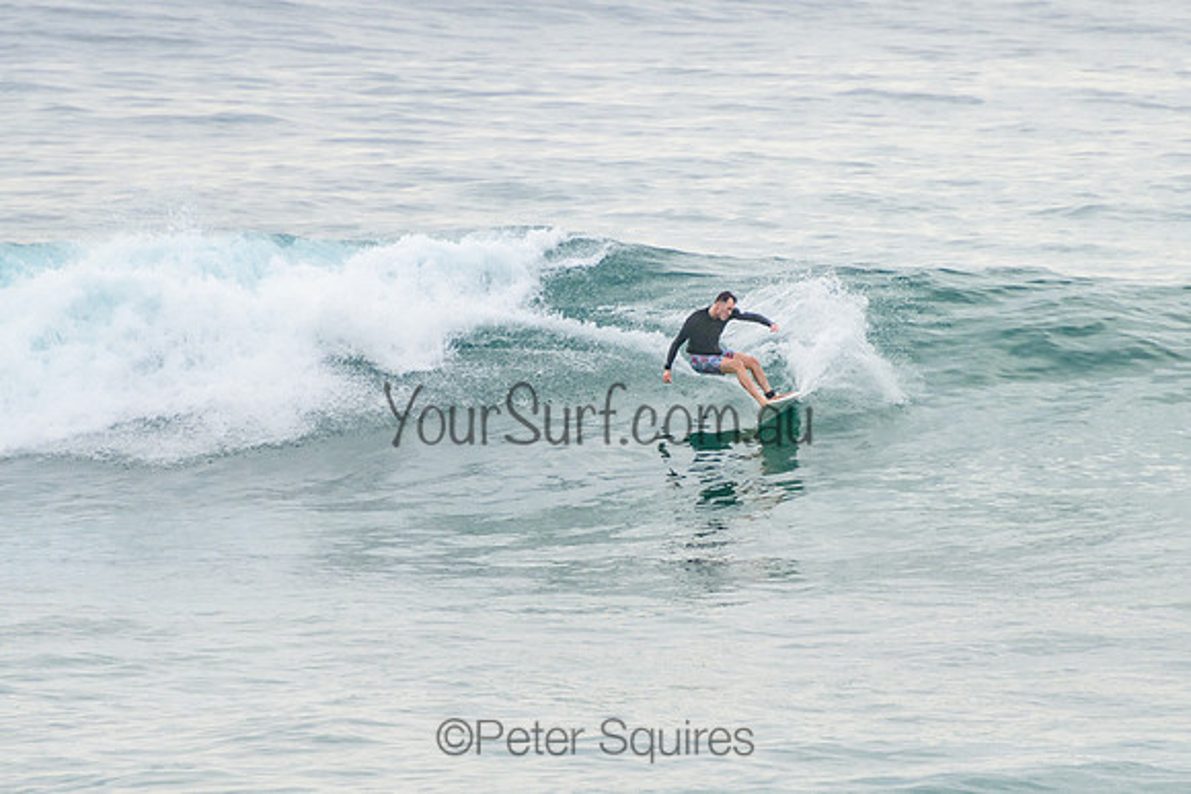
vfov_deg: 2.5
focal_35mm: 549
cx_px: 702
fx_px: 18180
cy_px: 364
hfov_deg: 3.8
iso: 500
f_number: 6.3
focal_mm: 400
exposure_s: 1/1250
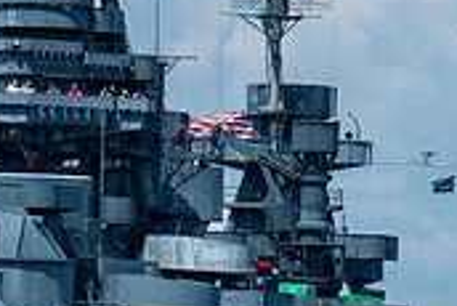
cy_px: 134
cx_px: 93
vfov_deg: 1.3
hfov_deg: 2.0
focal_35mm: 1029
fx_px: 13073
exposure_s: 1/1700
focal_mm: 200
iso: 200
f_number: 5.6
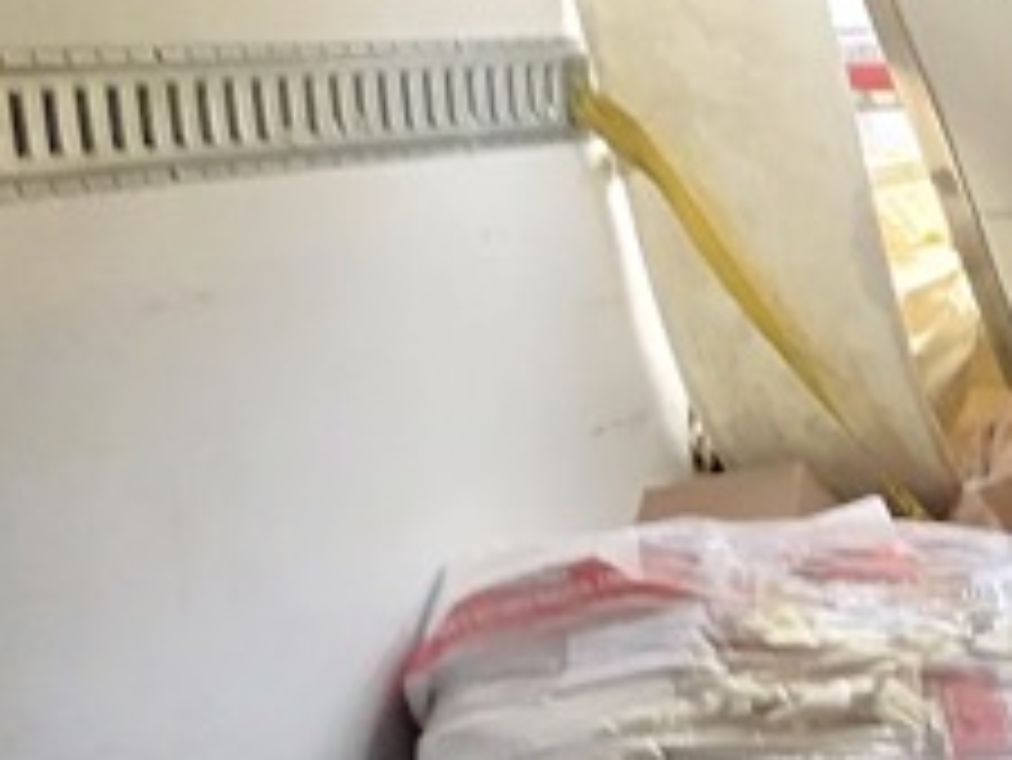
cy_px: 706
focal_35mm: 81
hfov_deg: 17.1
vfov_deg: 17.9
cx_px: 2060
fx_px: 2369
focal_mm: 2.24
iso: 54
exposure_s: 1/139
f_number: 2.2
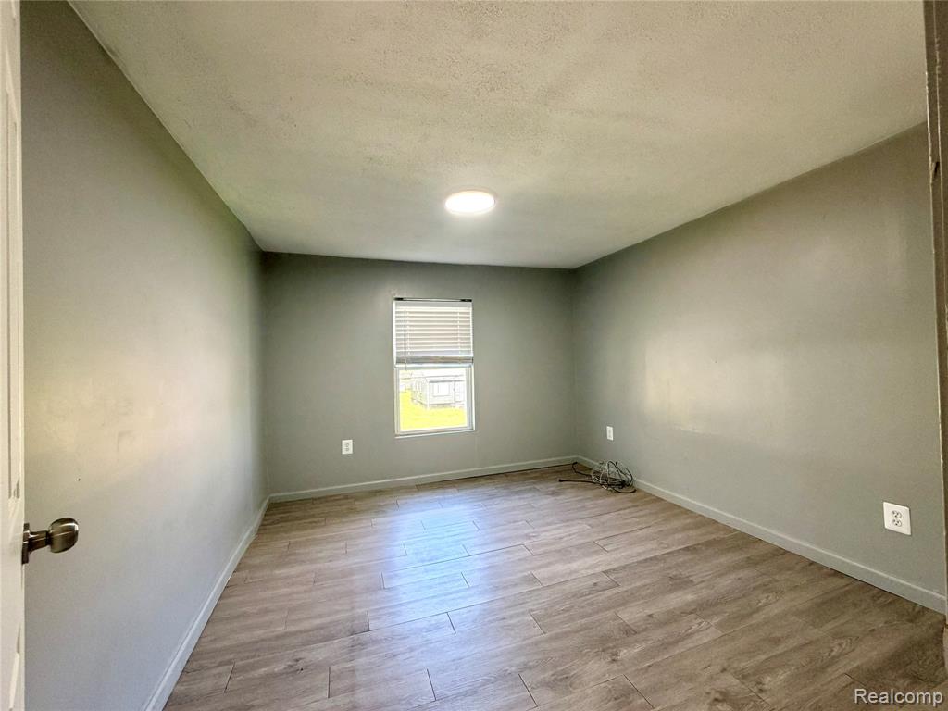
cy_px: 356
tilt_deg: +0.6
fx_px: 383
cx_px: 474
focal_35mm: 14
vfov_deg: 85.7
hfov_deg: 102.1
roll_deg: +1.2
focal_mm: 2.22
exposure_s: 1/60
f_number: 2.2
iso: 200
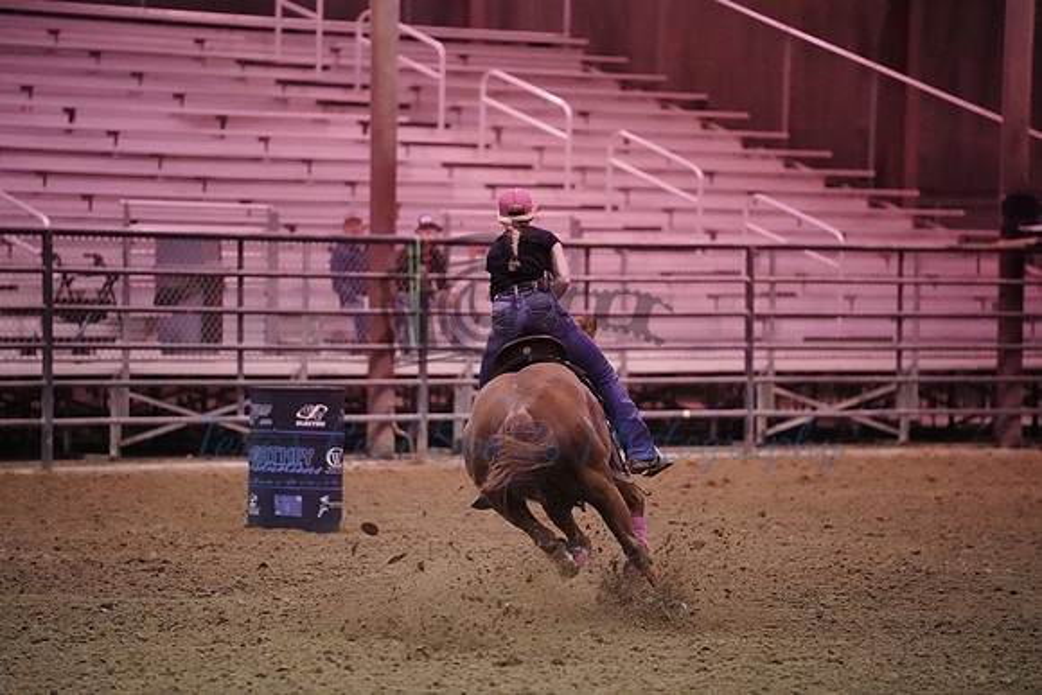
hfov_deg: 10.3
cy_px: 348
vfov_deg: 6.9
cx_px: 521
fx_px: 5790
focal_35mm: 200
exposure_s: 1/640
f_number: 2.8
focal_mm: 200
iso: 25600
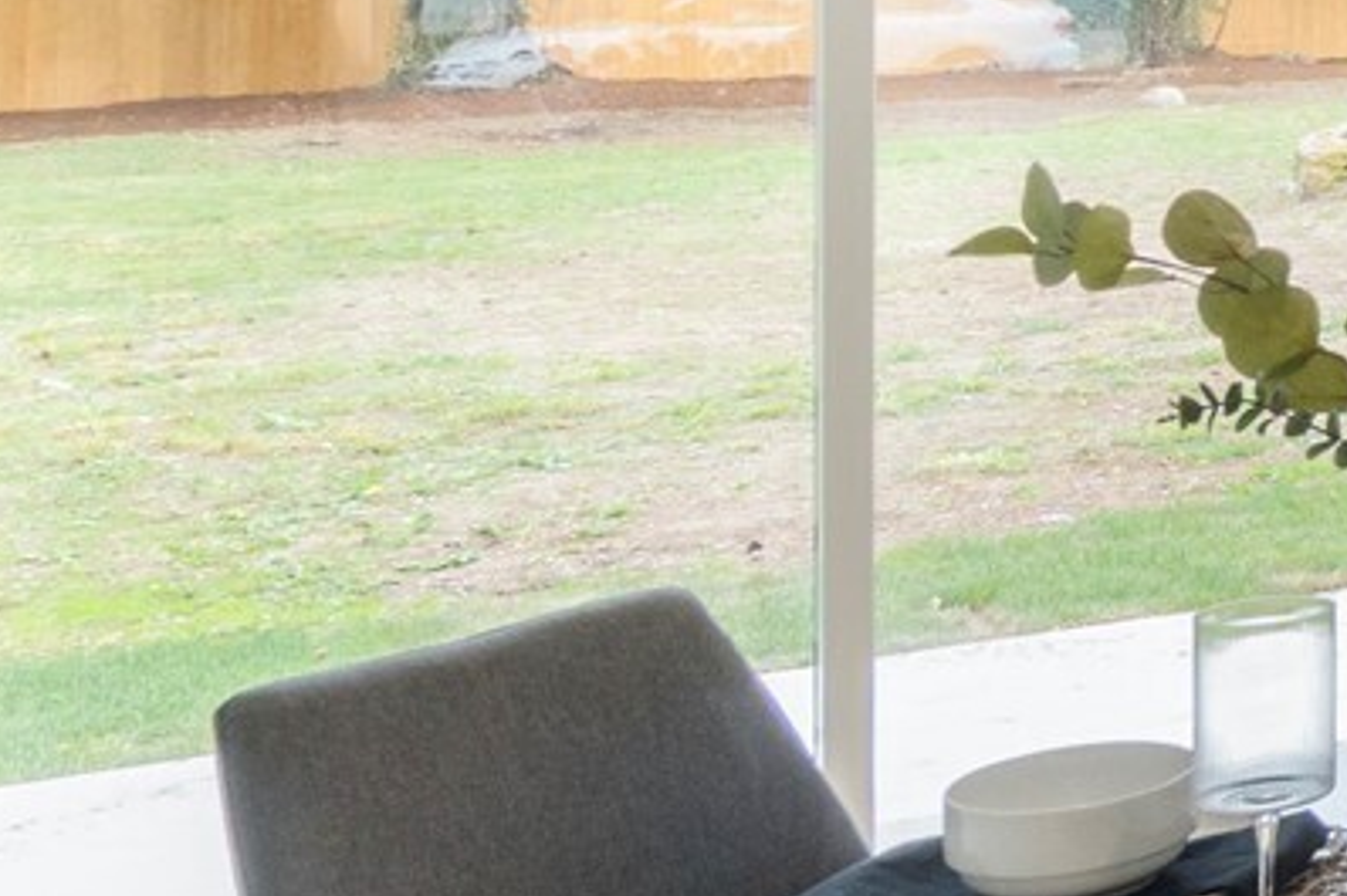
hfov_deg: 19.9
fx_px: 2394
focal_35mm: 64
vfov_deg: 20.9
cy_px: 123
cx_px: 2577
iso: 250
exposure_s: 1/30
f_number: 10
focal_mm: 10
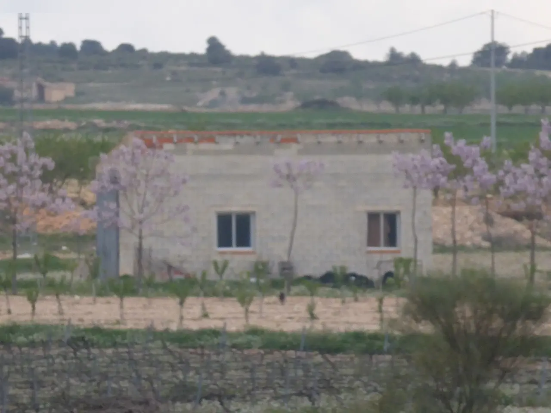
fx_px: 14612
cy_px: 206
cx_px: 276
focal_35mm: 918
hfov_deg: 2.2
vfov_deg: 1.6
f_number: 6.4
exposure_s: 1/125
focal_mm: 86
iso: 200
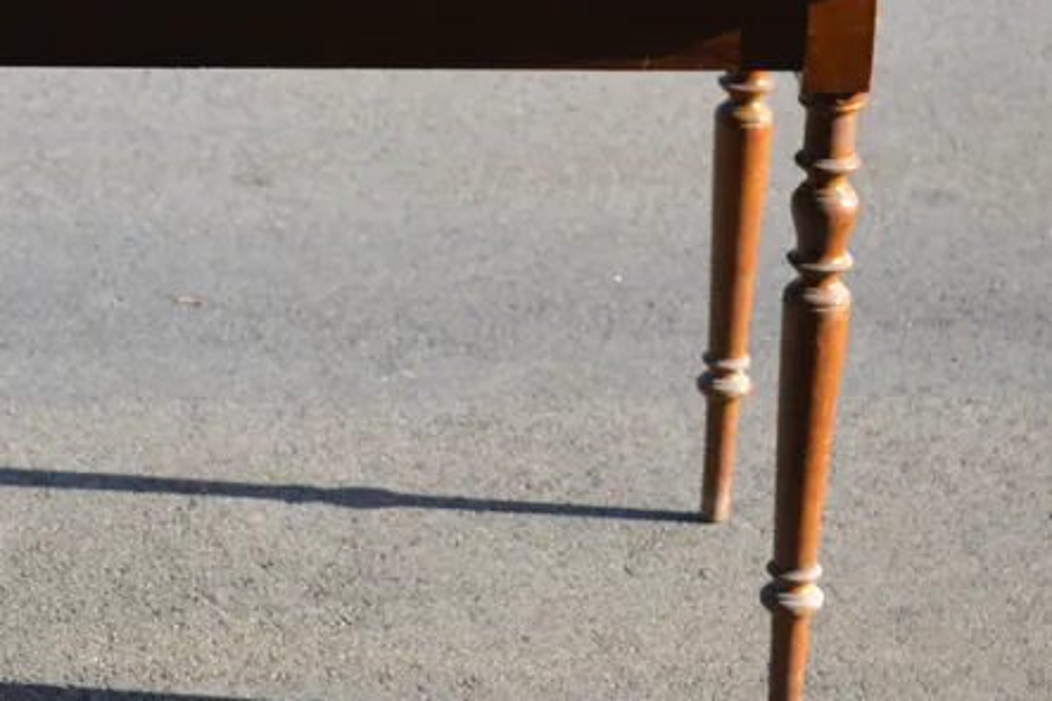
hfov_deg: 16.7
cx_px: 328
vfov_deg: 11.2
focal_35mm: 122
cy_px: 197
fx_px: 3564
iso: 100
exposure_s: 1/160
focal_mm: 40
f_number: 5.6
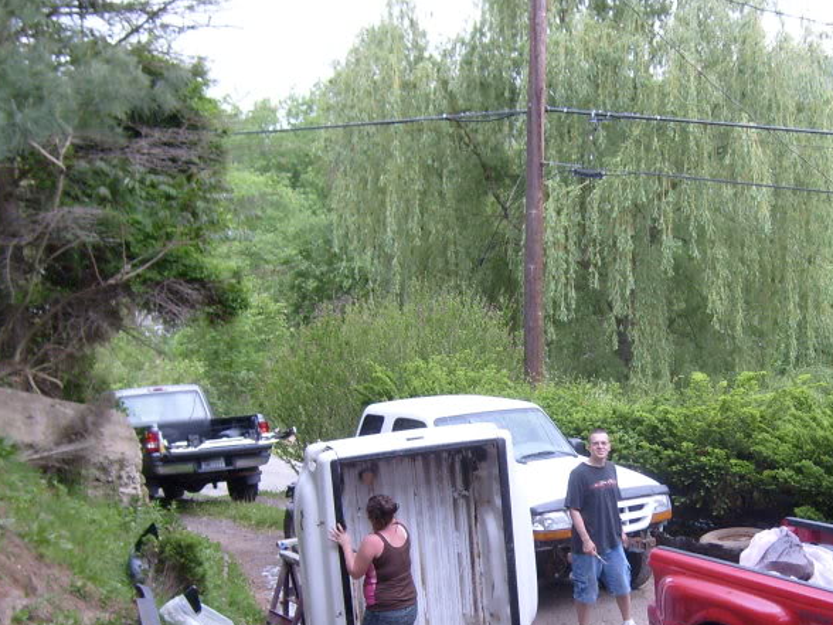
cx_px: 618
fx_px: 1468
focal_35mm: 61
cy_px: 451
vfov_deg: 23.8
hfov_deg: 31.2
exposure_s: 1/60
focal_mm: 5.8
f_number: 2.8
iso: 80
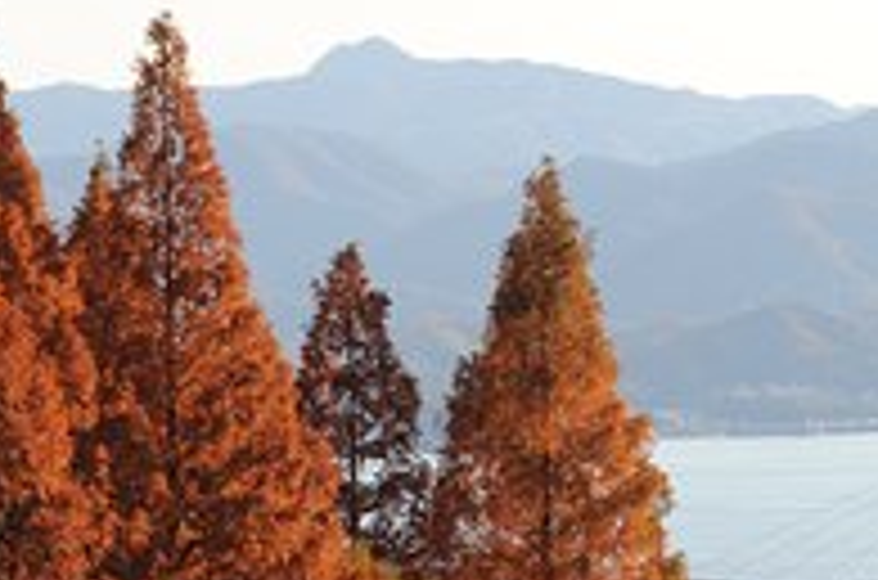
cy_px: 571
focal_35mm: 276
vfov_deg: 4.9
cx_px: 1049
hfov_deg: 7.4
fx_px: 6715
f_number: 14
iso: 400
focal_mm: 70
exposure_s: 1/125
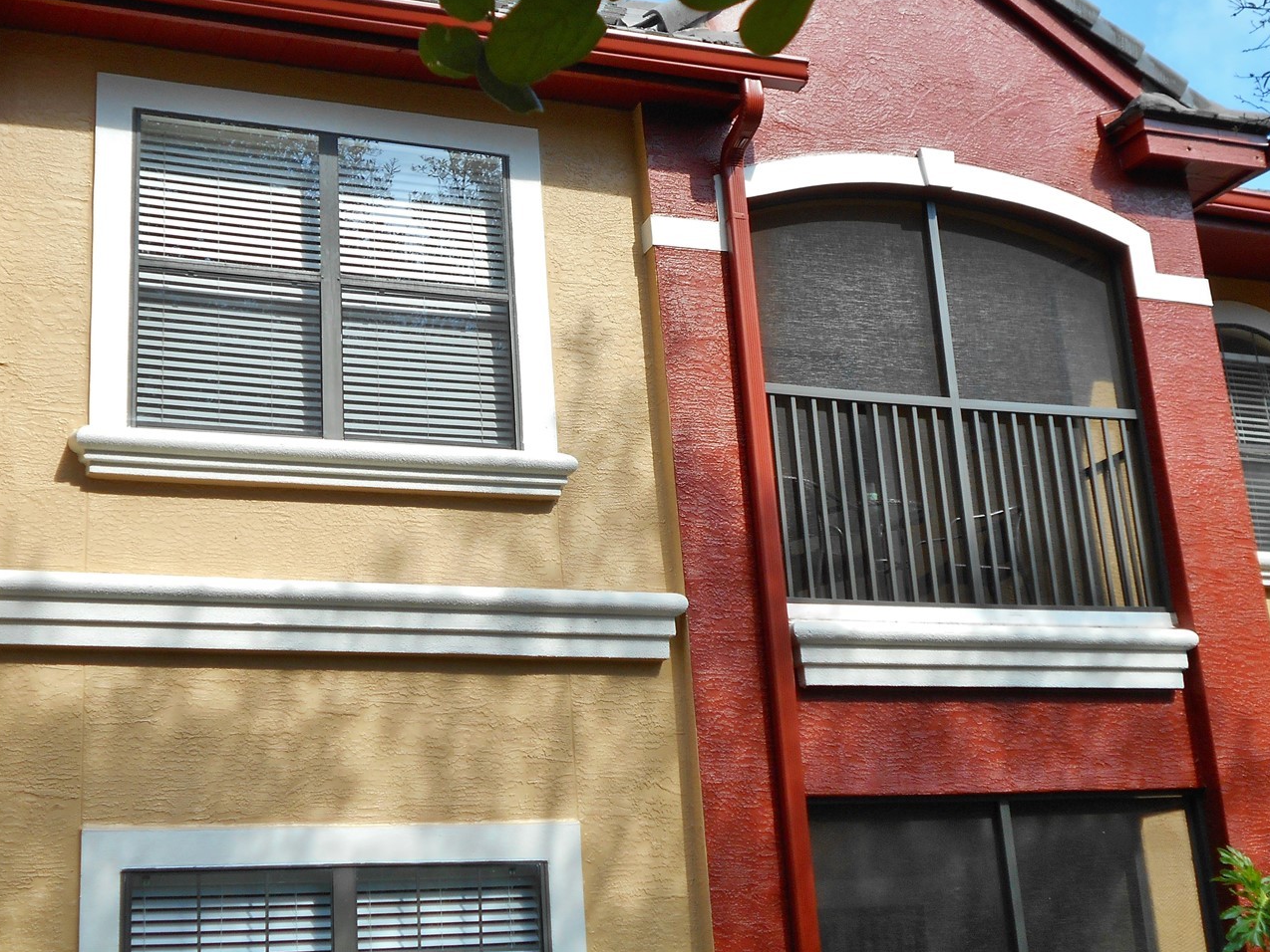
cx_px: 603
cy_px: 356
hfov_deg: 35.5
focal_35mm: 54
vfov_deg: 27.0
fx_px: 1982
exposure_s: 1/250
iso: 80
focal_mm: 7.7
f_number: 4.2
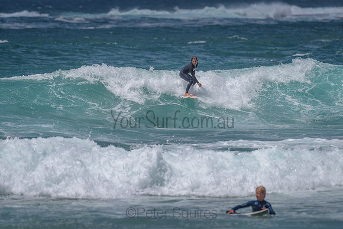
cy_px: 84
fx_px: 6054
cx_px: 187
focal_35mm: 635
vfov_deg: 2.2
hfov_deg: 3.2
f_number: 5.6
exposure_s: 1/2000
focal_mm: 500
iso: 64
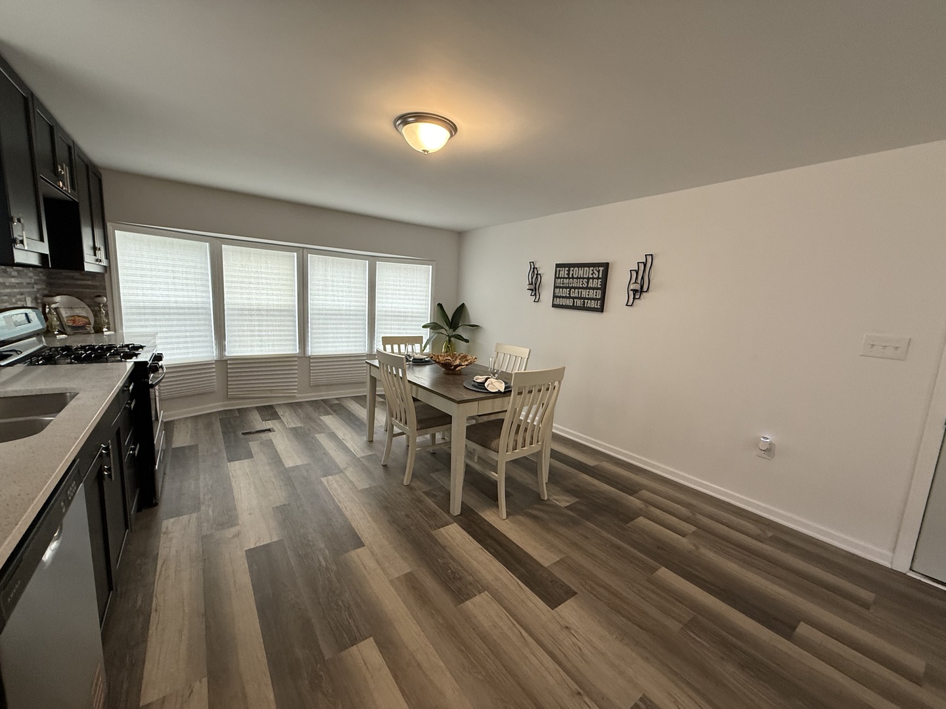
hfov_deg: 102.1
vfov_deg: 85.7
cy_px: 354
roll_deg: -3.0
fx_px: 383
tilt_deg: -7.7
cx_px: 473
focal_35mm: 14
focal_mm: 2.22
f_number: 2.2
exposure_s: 1/60
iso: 200
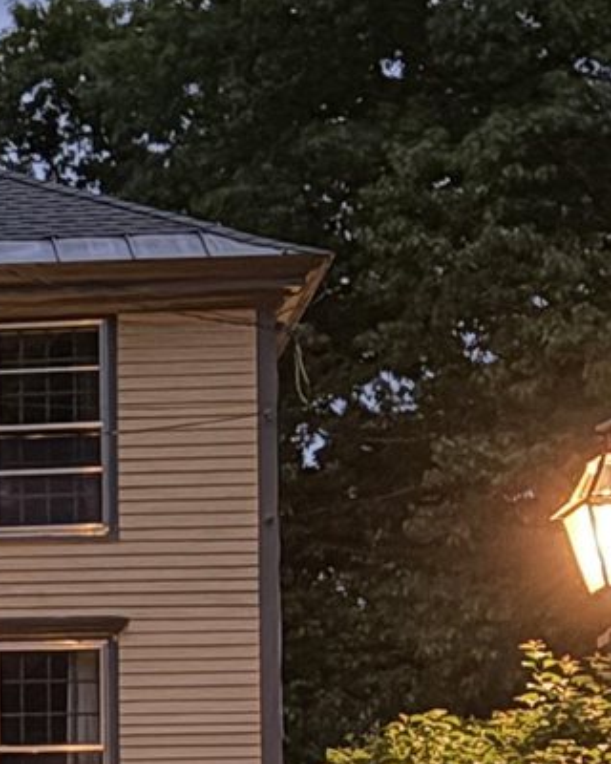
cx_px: -579
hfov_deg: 9.9
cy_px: 913
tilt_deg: +3.7
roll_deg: +0.1
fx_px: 3300
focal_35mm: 146
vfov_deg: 12.9
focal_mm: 5.96
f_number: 1.6
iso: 640
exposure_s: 1/15
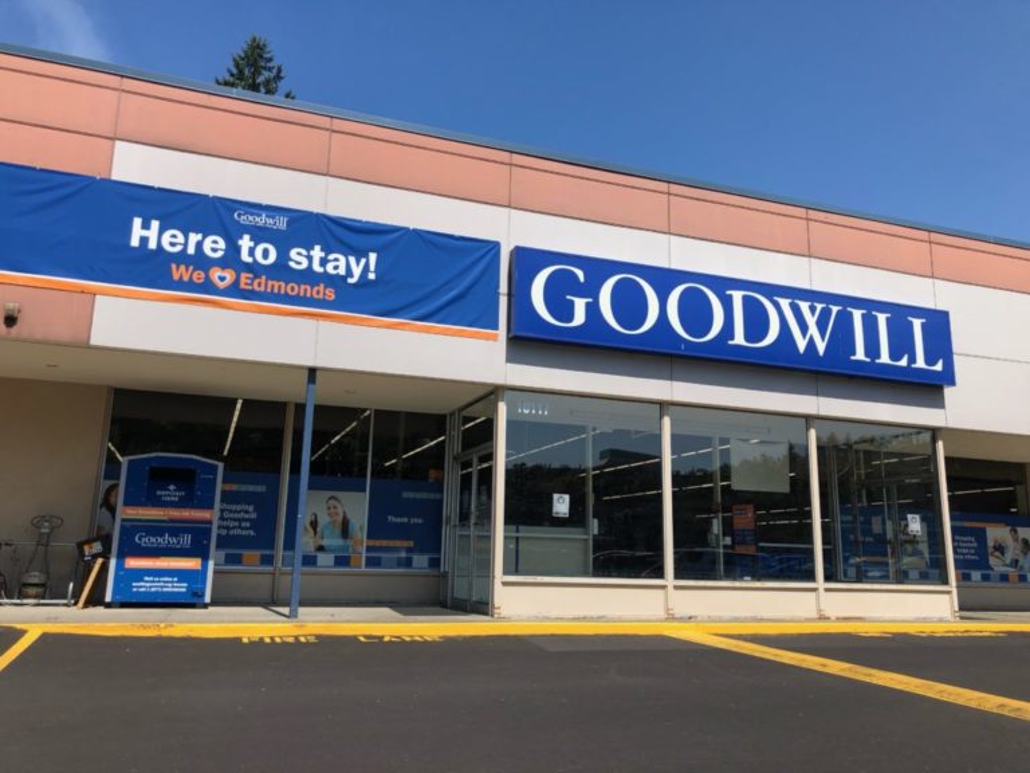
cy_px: 386
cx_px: 515
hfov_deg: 63.4
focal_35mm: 28
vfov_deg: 49.7
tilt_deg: +11.9
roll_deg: -1.4
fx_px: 833
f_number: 1.8
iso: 20
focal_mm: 3.99
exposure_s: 1/2114
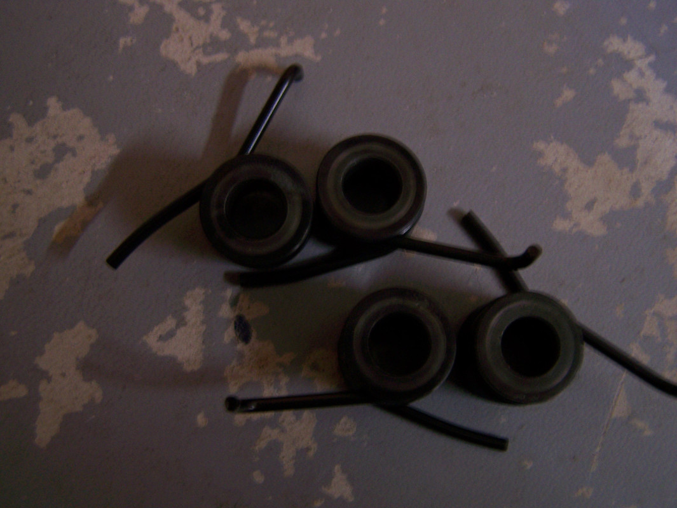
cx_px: 338
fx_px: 744
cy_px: 254
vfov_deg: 37.8
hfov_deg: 49.0
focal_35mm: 38
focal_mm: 6.3
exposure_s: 1/8
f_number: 2.8
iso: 160
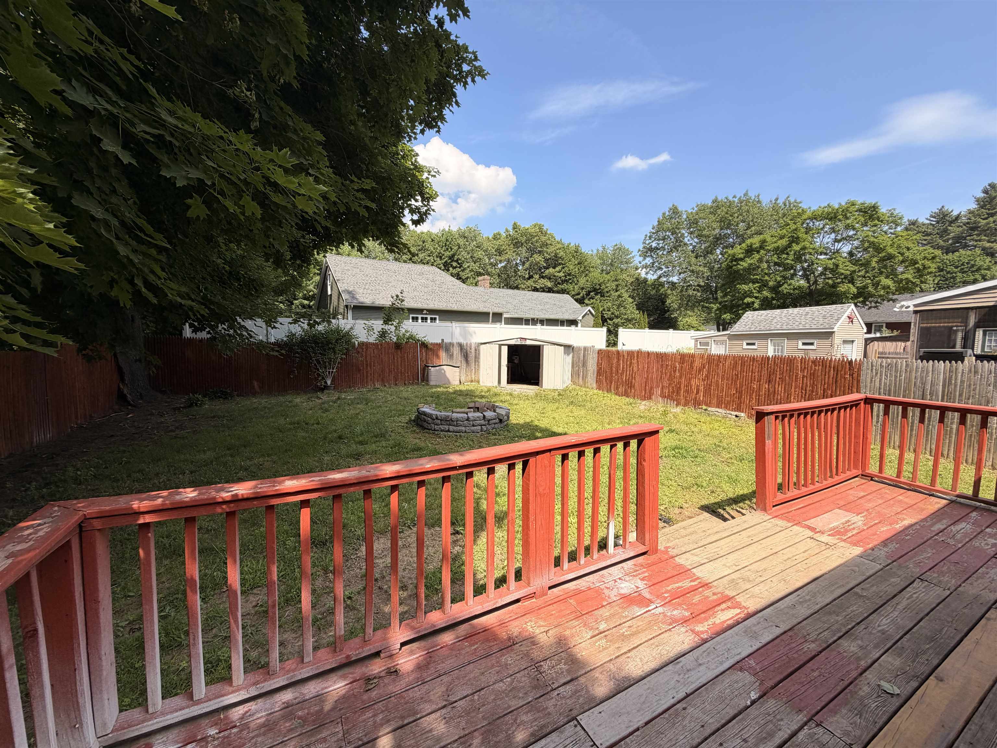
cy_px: 374
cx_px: 498
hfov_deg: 102.1
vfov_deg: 85.7
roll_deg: +0.5
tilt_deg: -4.6
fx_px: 403
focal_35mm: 14
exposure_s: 1/742
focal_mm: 2.22
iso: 40
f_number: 2.2
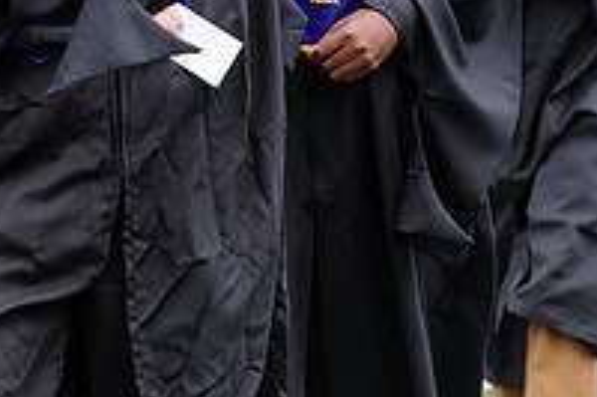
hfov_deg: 3.8
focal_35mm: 537
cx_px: 101
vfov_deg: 2.6
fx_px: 8898
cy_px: -169
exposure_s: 1/640
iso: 500
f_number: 5
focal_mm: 185
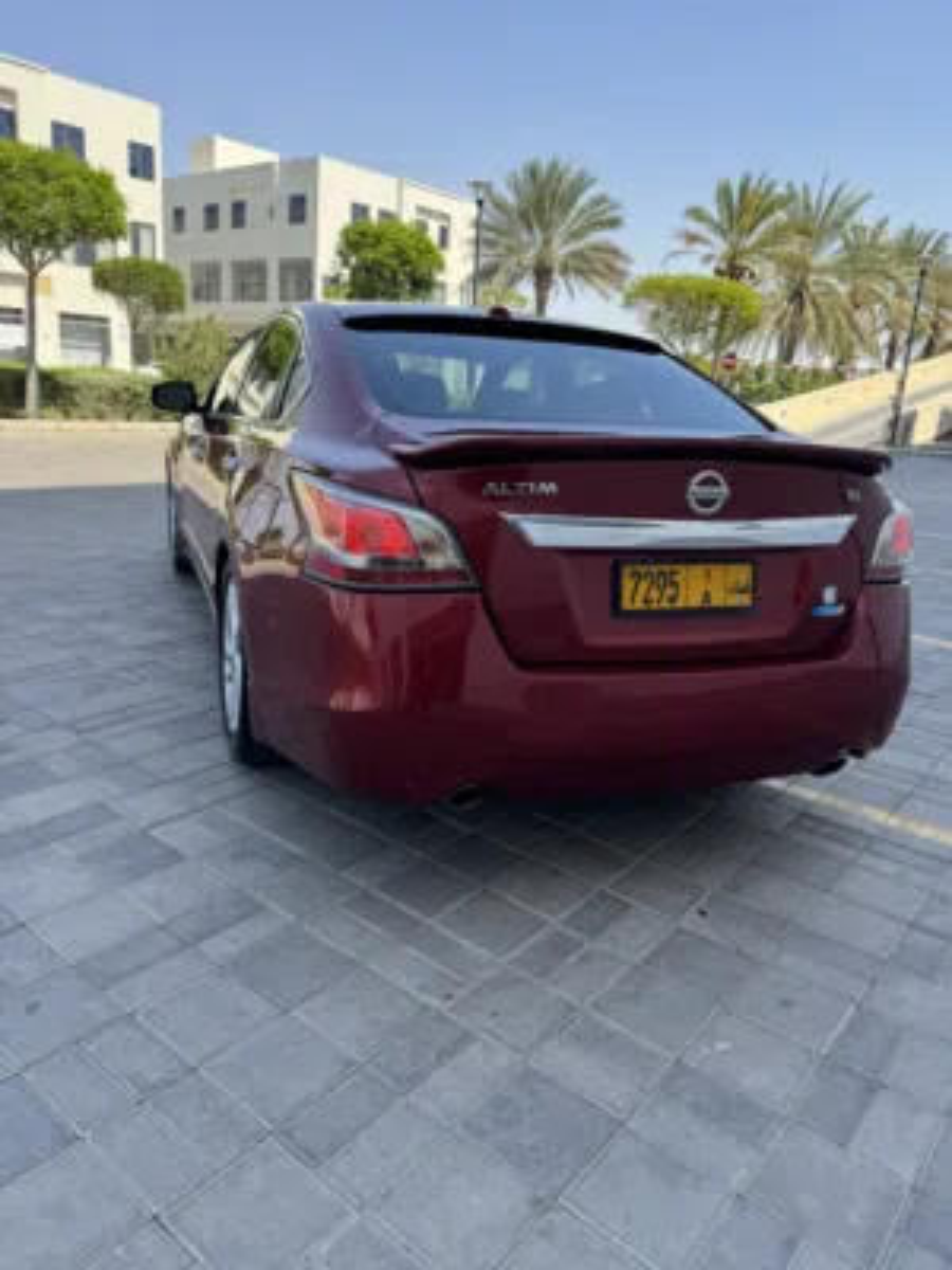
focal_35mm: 24
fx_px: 880
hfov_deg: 56.8
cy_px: 635
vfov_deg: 71.6
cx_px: 476
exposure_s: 1/1678
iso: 80
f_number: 1.78
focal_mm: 6.76
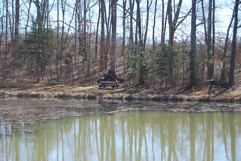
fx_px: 553
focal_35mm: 82
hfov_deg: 24.6
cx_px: 120
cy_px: 80
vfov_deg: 16.6
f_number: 6.3
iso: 100
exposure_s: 1/160
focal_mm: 55
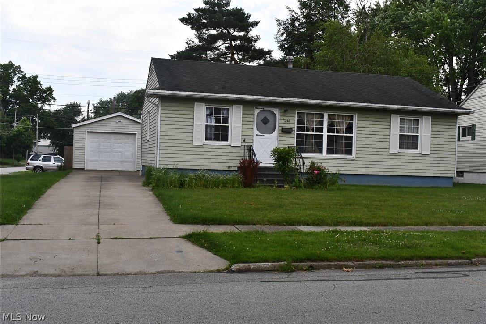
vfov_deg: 31.9
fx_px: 567
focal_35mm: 42
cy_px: 162
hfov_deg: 46.4
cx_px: 243
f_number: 13
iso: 800
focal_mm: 28
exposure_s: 1/640
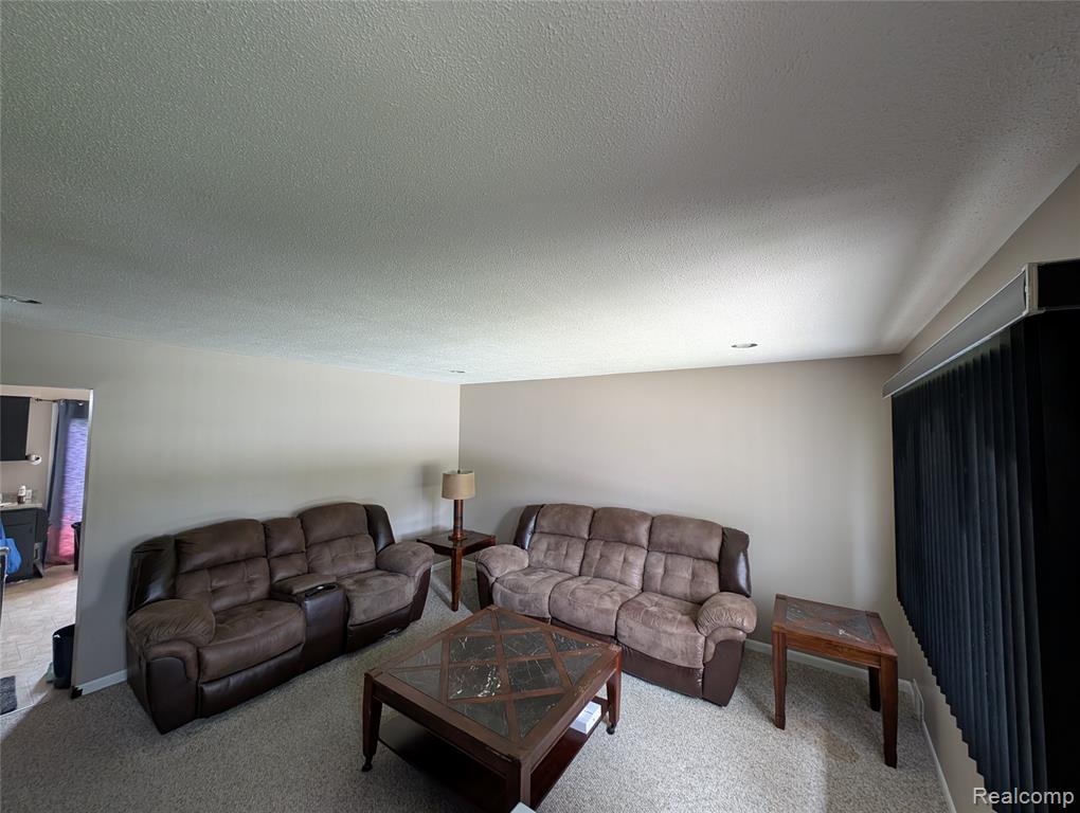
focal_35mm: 12
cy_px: 406
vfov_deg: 94.6
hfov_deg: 110.5
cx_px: 540
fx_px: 375
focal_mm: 2.23
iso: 135
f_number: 1.95
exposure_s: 1/23.8
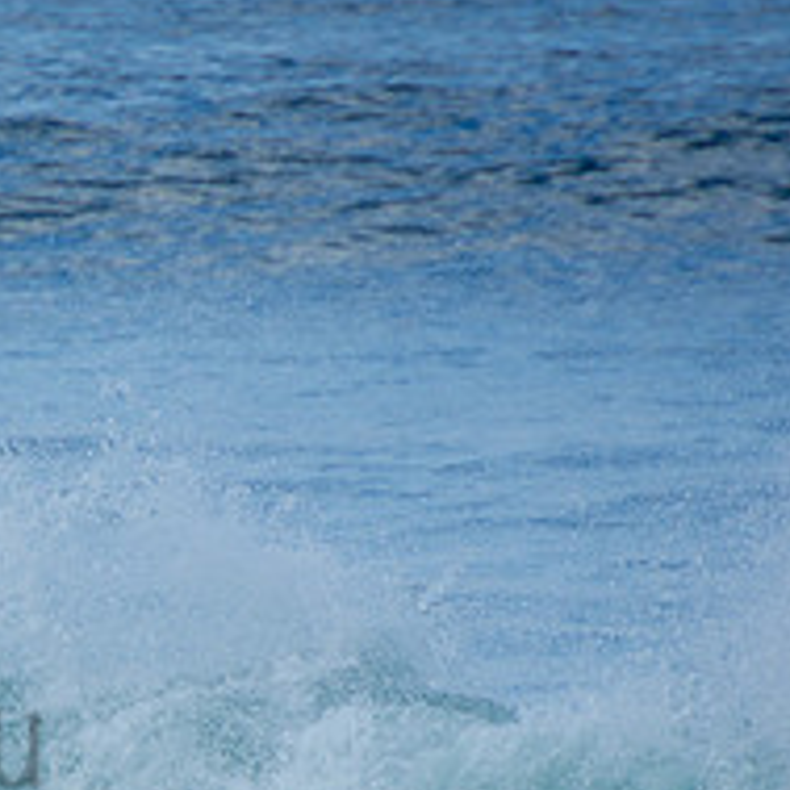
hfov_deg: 1.1
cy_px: 692
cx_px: -401
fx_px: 40408
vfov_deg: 1.1
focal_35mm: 1565
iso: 125
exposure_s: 1/800
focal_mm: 400
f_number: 5.6
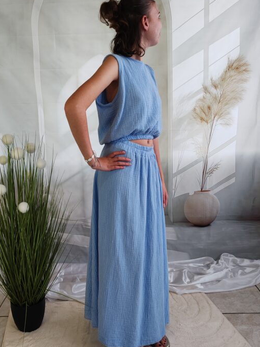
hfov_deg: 44.0
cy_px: 166
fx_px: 321
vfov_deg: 56.8
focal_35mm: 32
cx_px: 107
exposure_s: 1/100
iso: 800
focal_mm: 6.12
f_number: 1.9
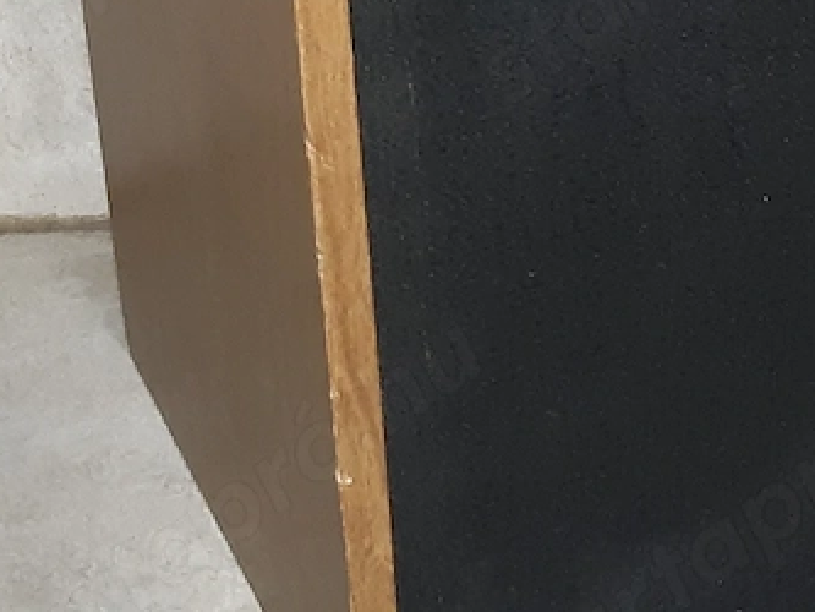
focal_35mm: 78
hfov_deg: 22.3
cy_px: -56
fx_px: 1837
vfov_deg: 18.2
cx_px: 1072
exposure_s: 1/50
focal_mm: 3.93
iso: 200
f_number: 1.7
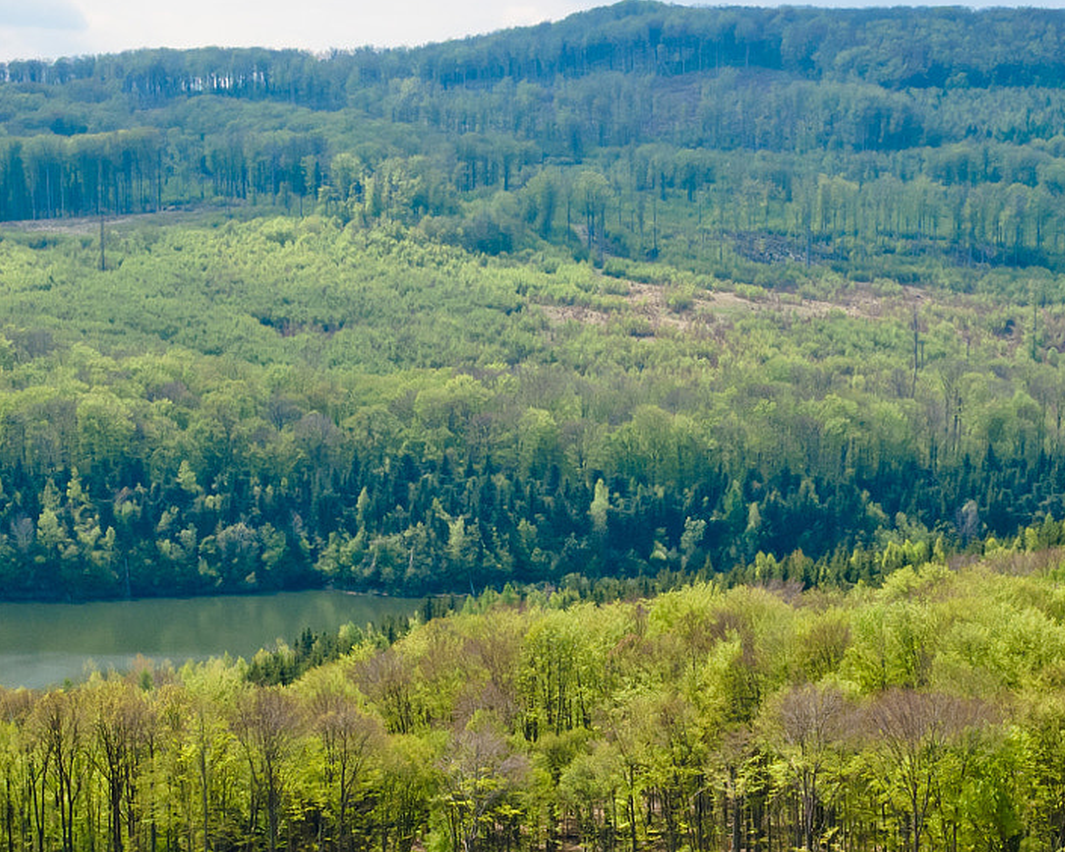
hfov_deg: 23.0
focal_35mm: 83
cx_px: 612
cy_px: 625
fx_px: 2616
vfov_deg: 18.4
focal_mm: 26
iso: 200
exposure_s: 1/200
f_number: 9
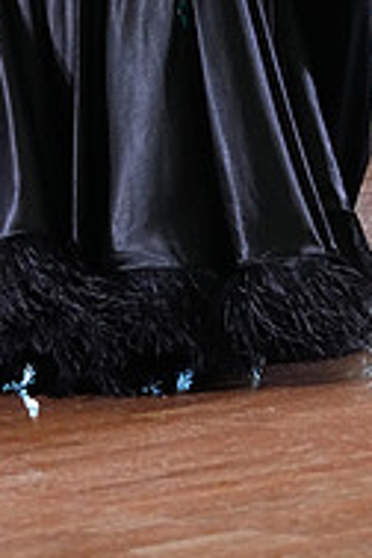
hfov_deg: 3.4
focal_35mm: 409
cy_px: -239
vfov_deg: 5.0
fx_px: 6339
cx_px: 40
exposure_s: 1/400
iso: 6400
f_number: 4.5
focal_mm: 133
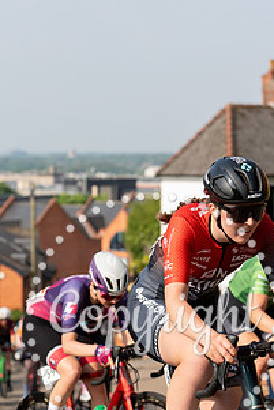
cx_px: 180
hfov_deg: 12.2
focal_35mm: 112
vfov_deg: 18.3
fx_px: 1277
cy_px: 204
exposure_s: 1/1000
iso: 200
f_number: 4
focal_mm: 75
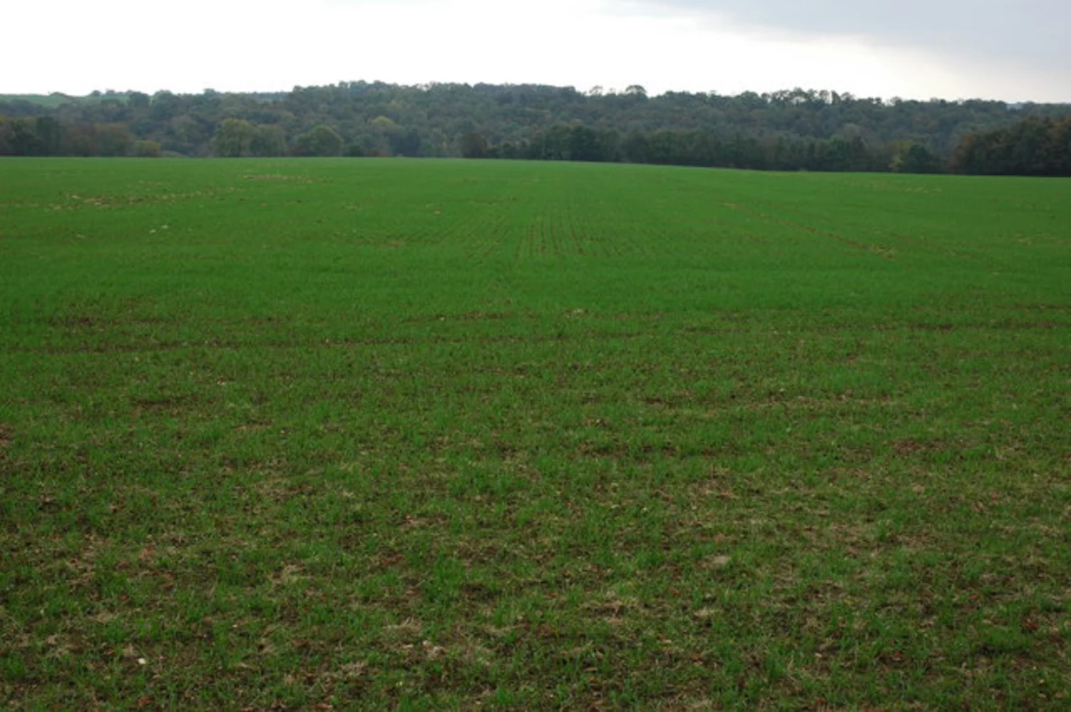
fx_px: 1293
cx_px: 536
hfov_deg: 45.0
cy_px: 356
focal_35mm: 44
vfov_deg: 30.8
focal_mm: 29
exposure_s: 1/200
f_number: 10
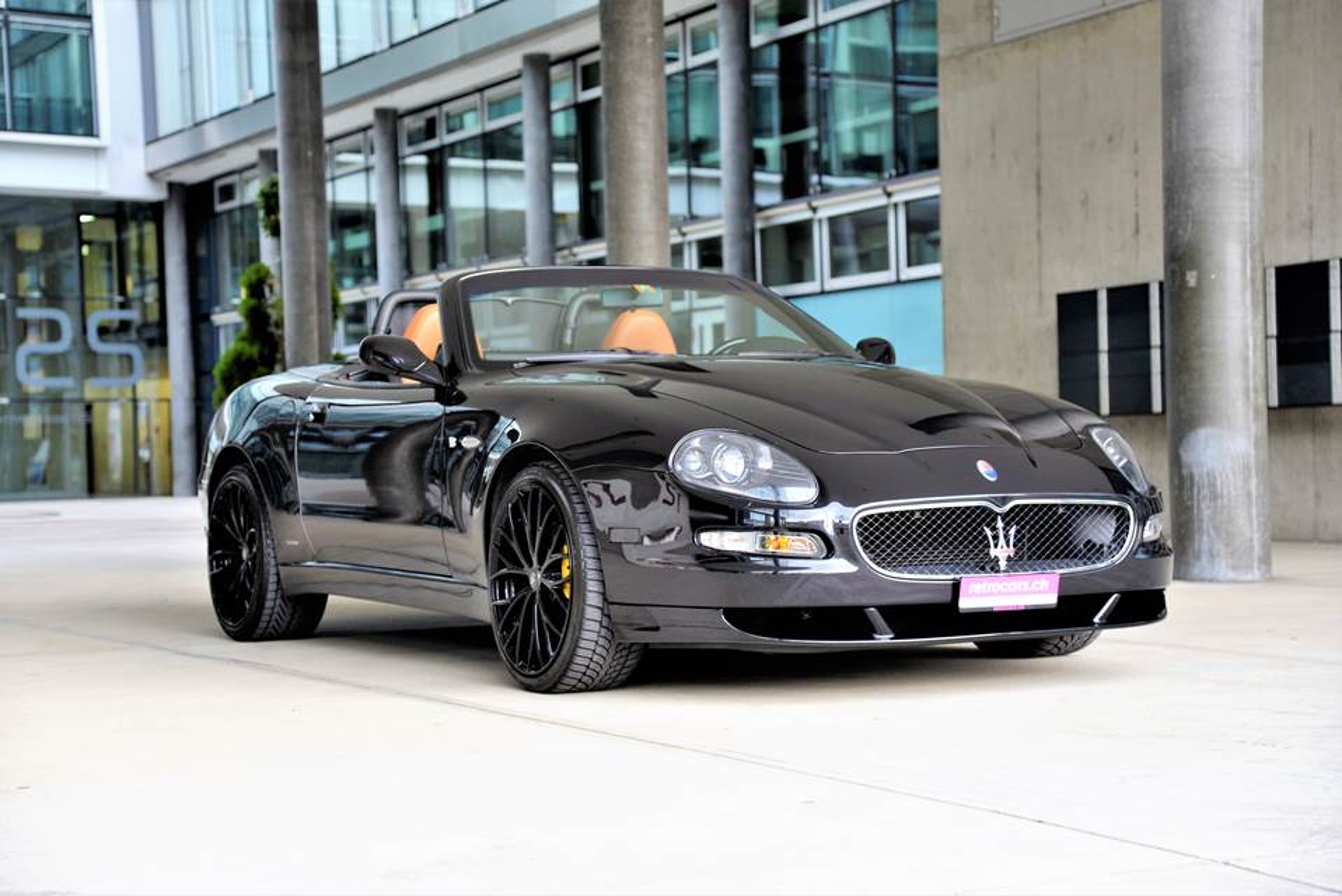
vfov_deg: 21.9
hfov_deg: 32.4
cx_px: 671
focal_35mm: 62
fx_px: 2313
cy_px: 448
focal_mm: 62
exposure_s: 1/60
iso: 500
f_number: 4
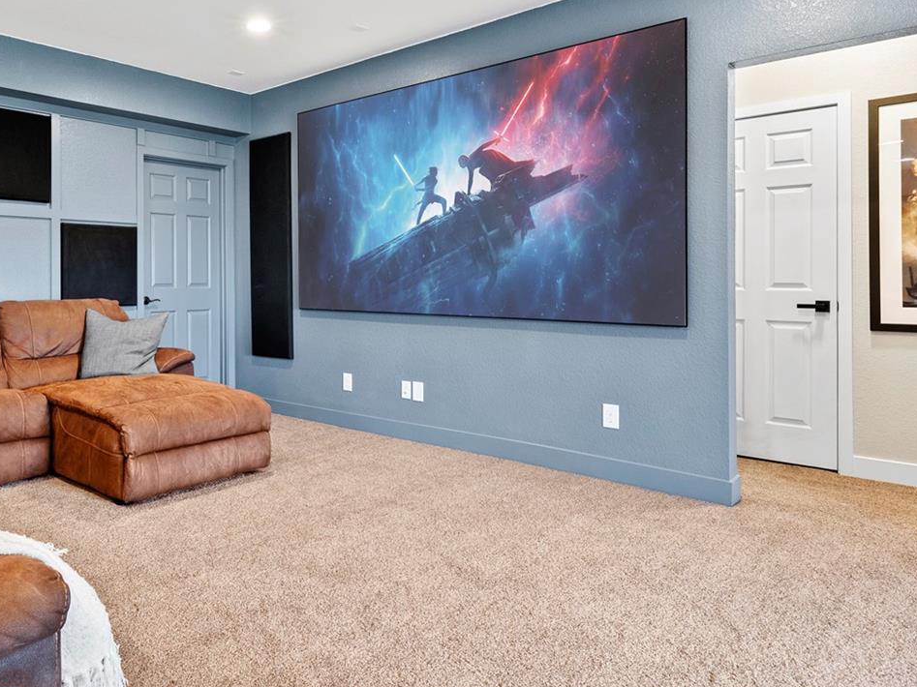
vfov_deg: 52.8
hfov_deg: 64.7
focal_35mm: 26
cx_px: 271
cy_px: 283
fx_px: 689
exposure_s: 1/2
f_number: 8
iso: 800
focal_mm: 16
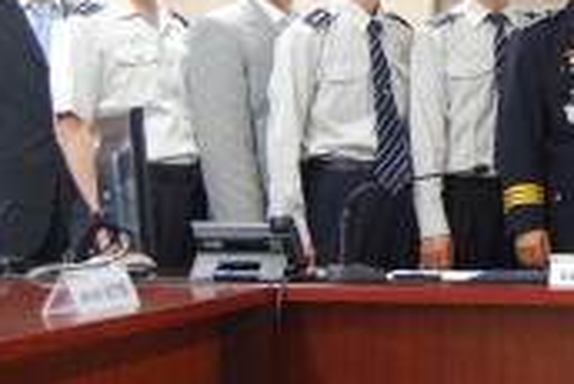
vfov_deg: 14.1
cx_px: 644
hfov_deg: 20.2
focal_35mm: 96
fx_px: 1532
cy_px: 38
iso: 400
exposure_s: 1/25
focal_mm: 22
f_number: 3.8
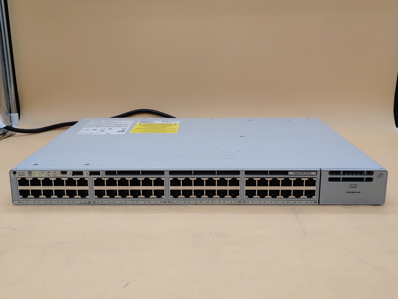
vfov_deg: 36.8
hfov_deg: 47.9
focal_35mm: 39
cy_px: 150
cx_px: 199
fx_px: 448
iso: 50
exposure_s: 1/120
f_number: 1.8
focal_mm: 4.36
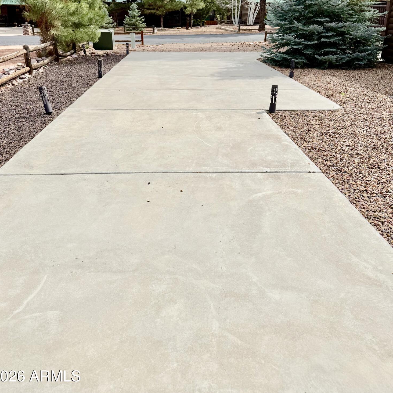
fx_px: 372
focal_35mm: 29
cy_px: 132
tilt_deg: -17.3
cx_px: 192
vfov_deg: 54.5
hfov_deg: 55.6
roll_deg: -1.2
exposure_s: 1/5714
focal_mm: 6.76
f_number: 1.78
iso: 80
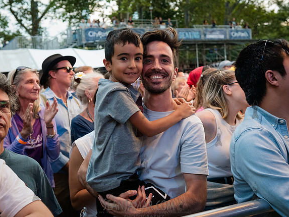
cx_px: 140
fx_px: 426
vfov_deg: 28.6
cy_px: 103
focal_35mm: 51
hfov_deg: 37.5
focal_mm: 44
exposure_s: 1/250
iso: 4000
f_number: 4.5
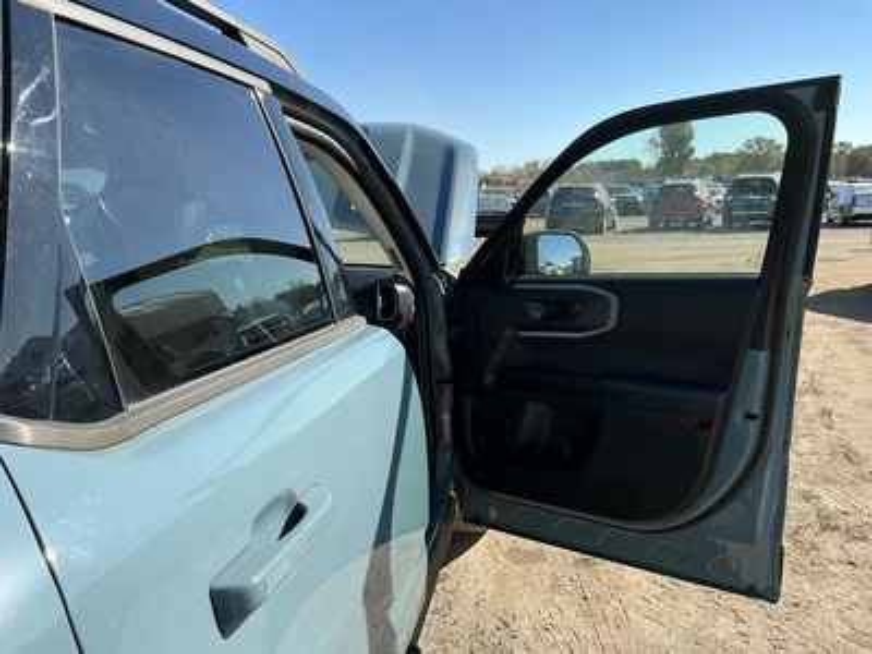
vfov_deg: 49.7
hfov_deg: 63.4
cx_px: 436
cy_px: 327
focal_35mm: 28
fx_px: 705
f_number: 1.8
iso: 25
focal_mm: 3
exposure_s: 1/978
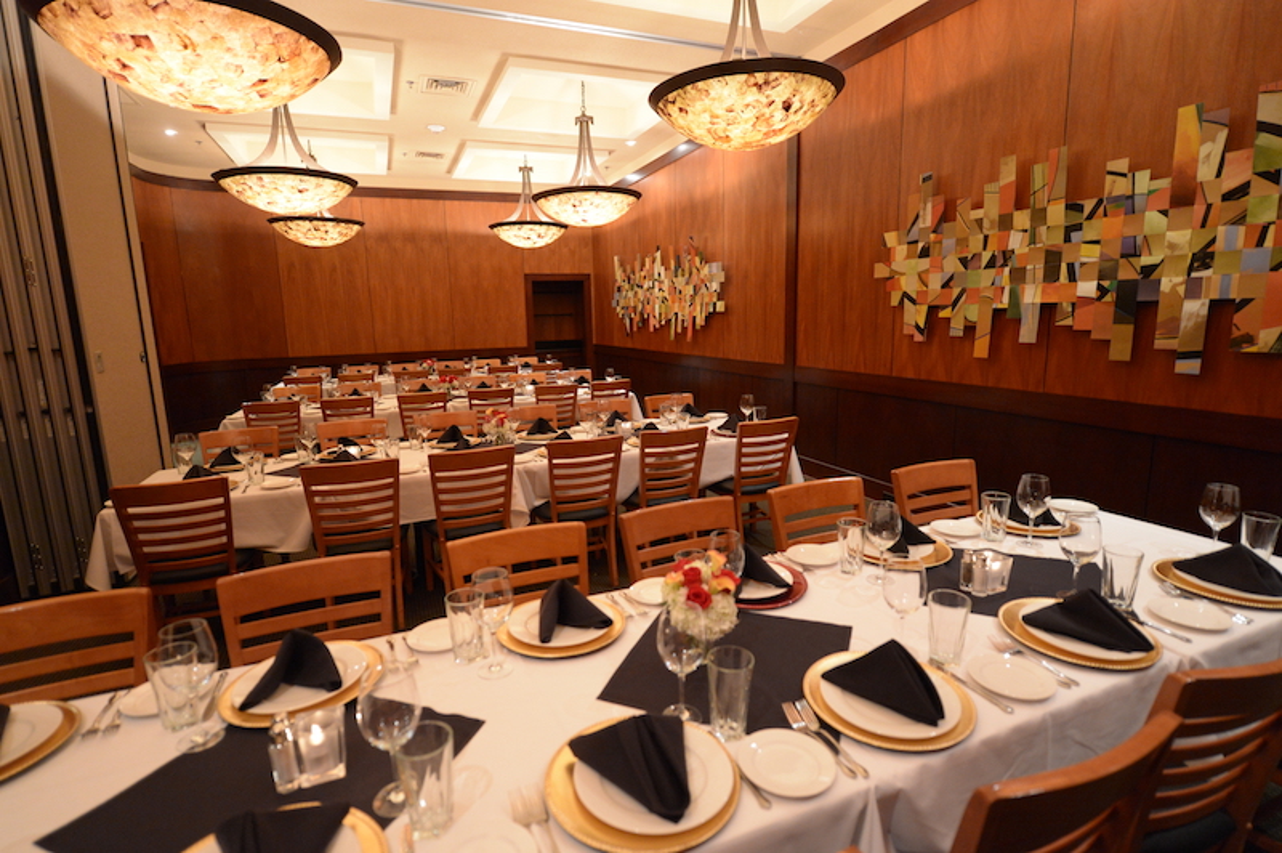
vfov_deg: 67.3
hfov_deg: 90.0
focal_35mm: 18
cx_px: 641
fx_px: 640
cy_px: 426
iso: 3600
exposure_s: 1/50
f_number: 4
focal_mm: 18
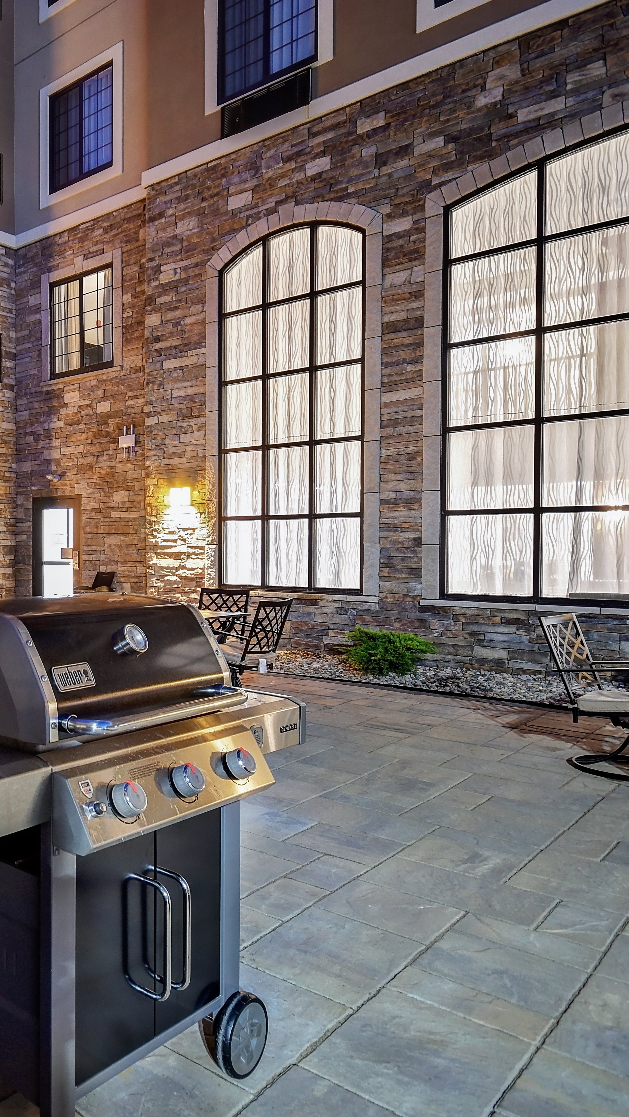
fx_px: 812
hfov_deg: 35.0
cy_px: 557
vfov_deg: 69.1
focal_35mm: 27
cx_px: -95
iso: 250
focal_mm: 11.5
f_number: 7.1
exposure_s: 5
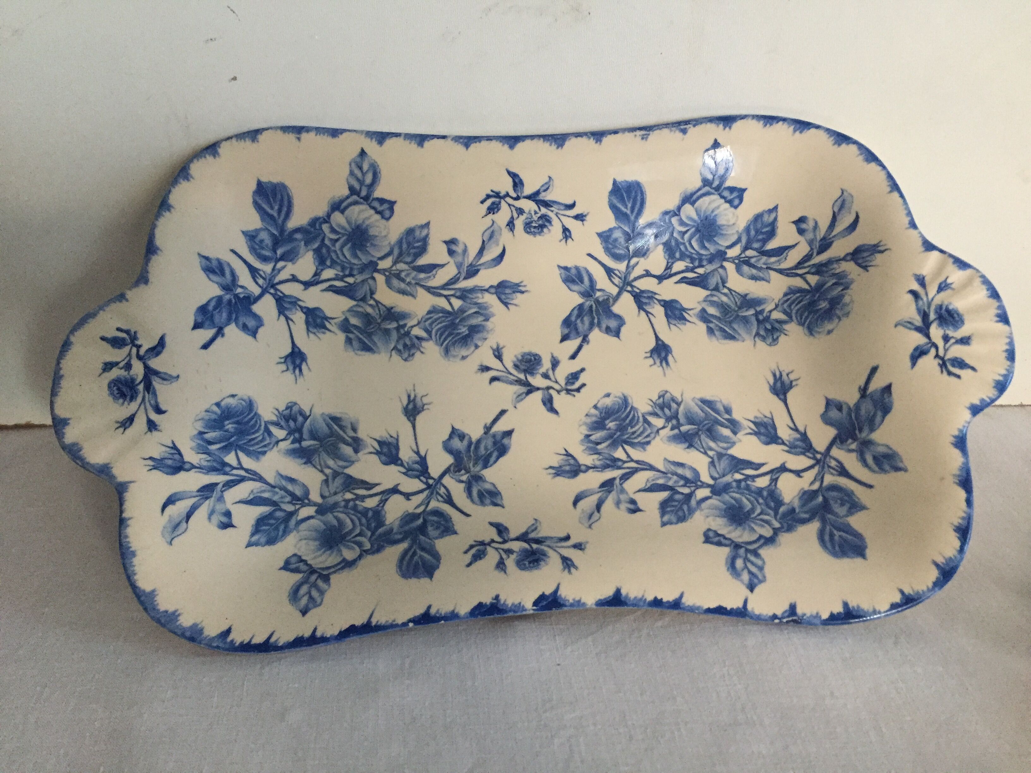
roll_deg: +1.8
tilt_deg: -30.0
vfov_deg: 48.2
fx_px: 864
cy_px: 386
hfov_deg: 61.7
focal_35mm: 29
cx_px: 516
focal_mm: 4.15
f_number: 2.2
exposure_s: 1/25
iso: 250
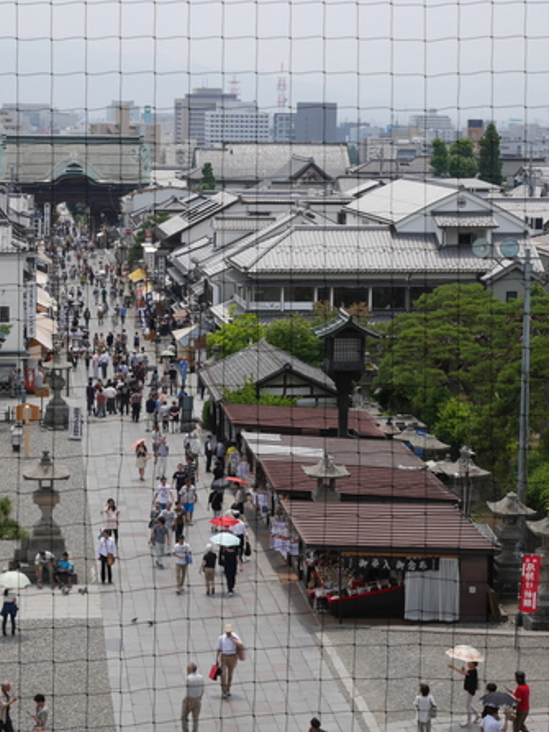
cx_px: 226
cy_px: 364
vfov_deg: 22.8
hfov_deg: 17.1
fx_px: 1819
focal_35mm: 86
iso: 200
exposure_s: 1/400
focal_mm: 32
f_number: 9
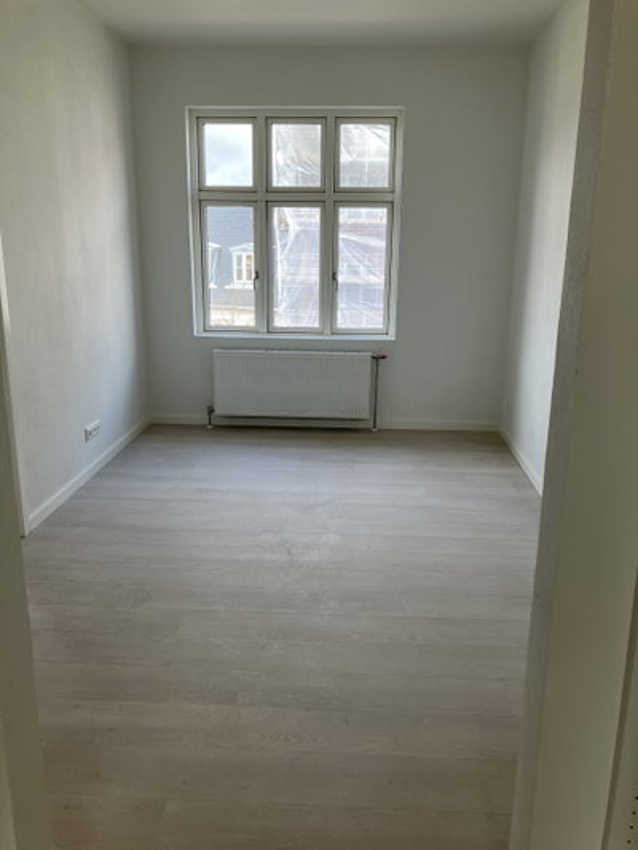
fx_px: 688
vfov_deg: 63.4
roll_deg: -0.2
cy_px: 425
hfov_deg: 49.8
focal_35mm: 28
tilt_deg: -14.0
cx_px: 319
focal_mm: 3.99
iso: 25
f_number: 1.8
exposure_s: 1/100
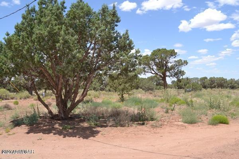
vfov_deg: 36.9
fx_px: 239
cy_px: 80
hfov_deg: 53.1
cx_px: 120
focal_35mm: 36
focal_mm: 24
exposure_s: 1/200
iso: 100
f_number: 8
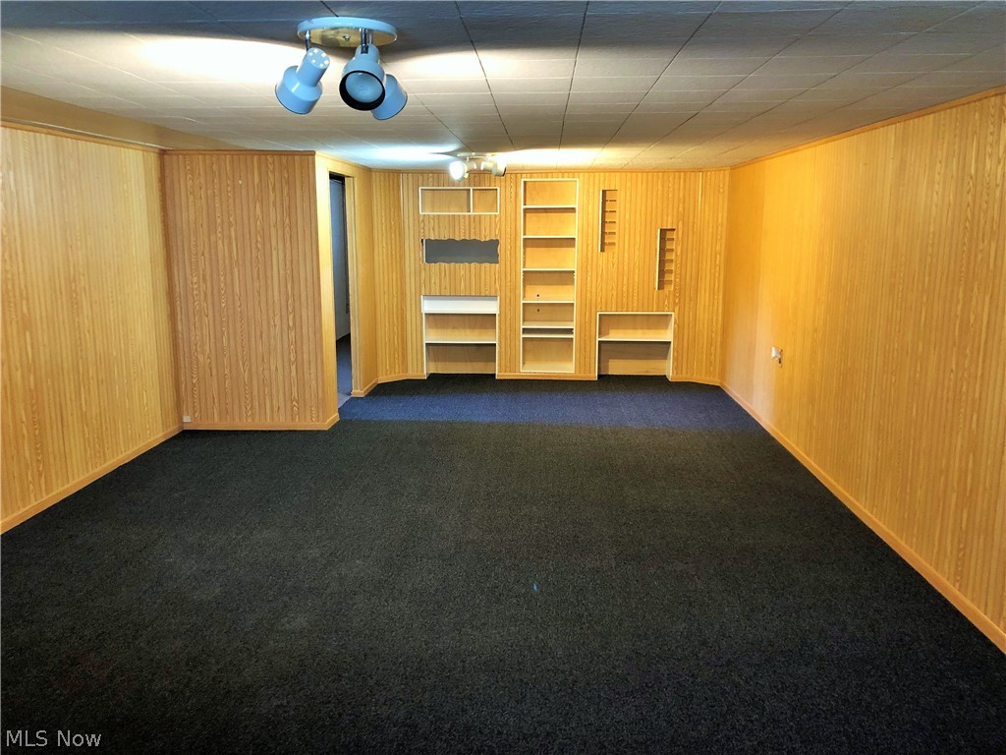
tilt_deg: -11.0
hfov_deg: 63.4
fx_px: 814
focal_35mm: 28
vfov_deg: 49.7
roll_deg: -0.9
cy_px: 378
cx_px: 503
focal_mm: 3.99
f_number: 1.8
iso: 100
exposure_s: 1/5
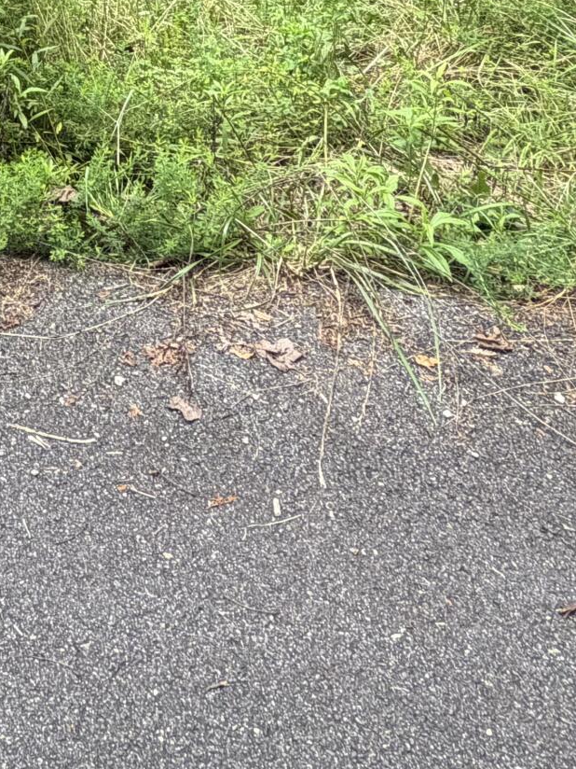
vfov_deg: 29.4
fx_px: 1131
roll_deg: -3.9
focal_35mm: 51
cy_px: -257
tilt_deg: -8.2
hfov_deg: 26.2
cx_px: -68
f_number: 2.2
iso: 160
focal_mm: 2.22
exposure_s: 1/121
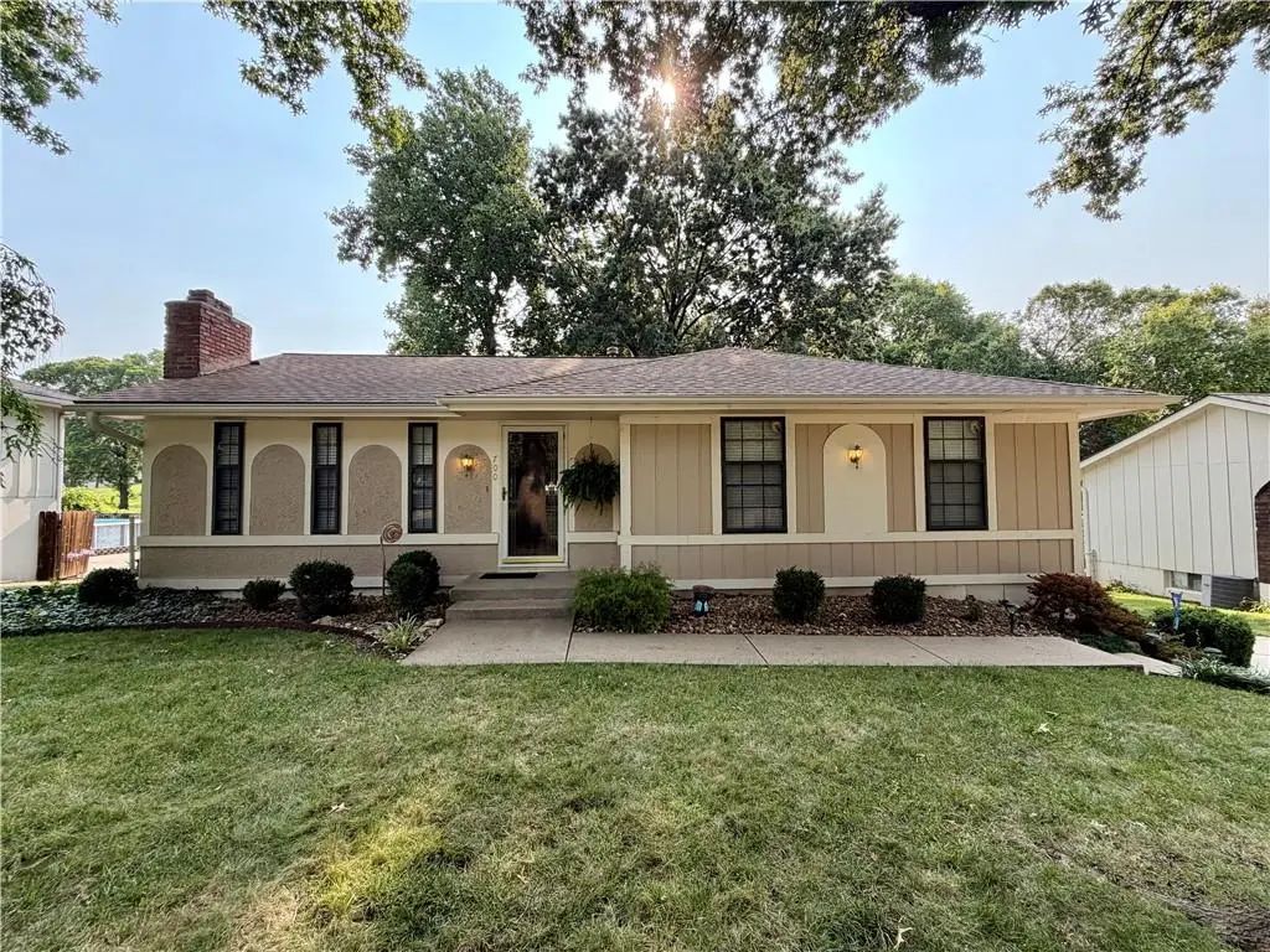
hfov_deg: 102.1
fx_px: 514
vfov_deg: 85.7
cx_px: 635
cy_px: 476
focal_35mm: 14
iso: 50
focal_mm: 2.22
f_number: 2.2
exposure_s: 1/502
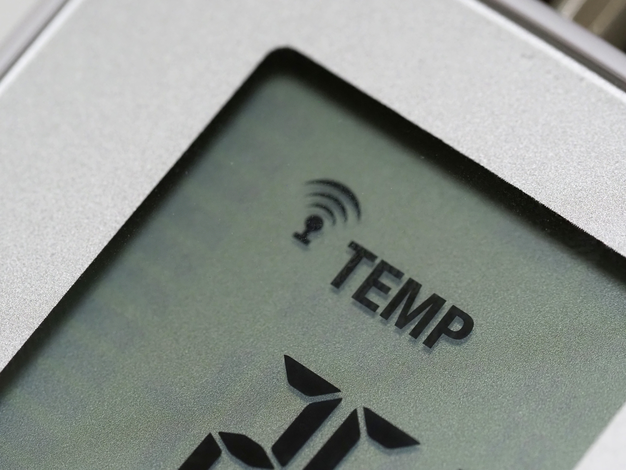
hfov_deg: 16.4
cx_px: 313
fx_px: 2170
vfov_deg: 12.3
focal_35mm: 120
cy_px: 235
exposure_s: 1/125
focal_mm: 60
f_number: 4
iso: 3200
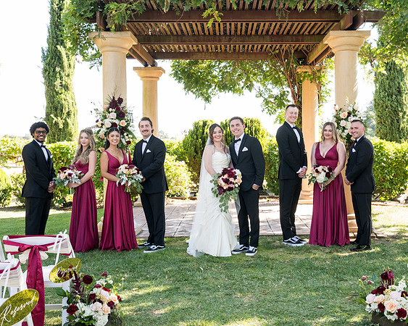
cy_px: 160
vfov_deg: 36.0
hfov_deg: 44.1
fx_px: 501
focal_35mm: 42
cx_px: 245
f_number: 6.3
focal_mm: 35
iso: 1600
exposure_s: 1/320
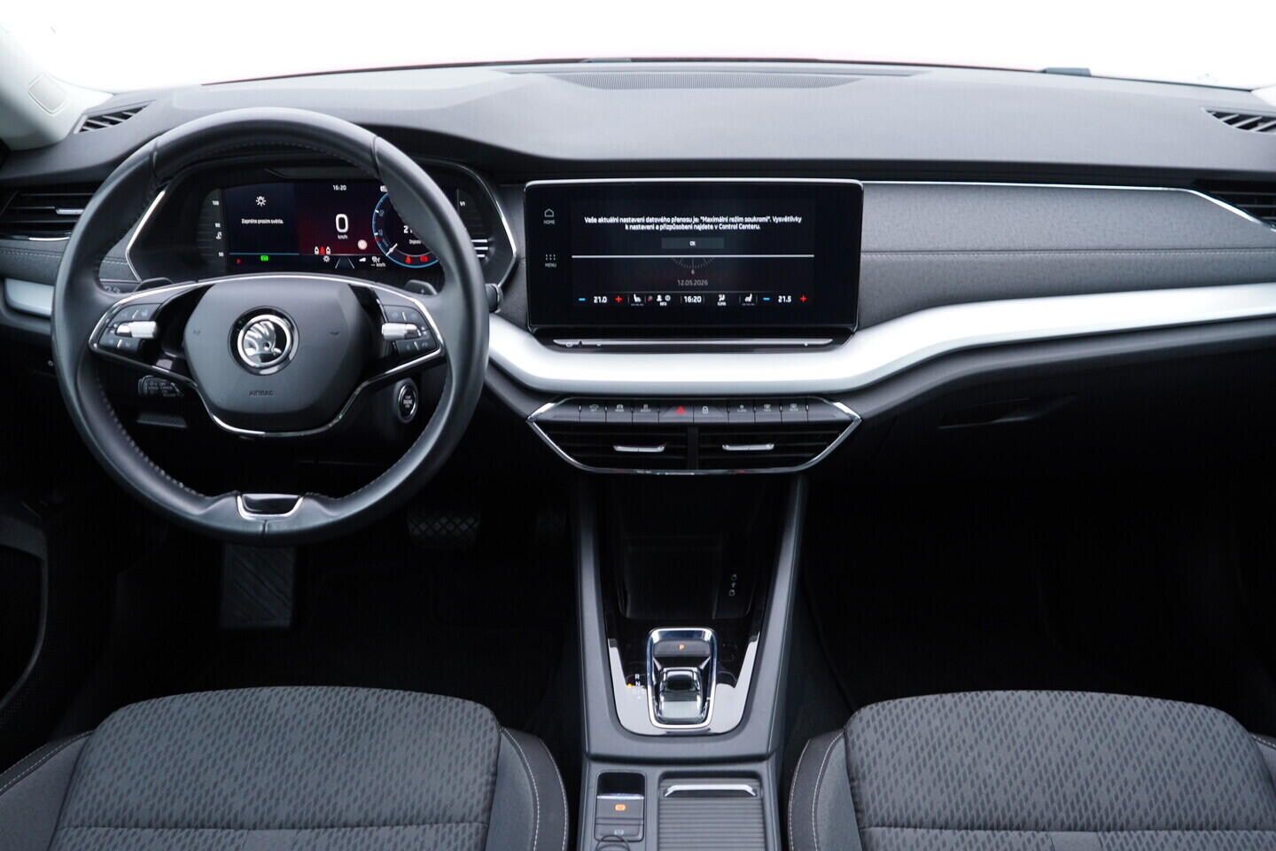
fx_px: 1276
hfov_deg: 53.1
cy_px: 426
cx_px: 638
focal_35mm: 36
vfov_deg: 36.9
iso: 250
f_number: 2.8
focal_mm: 24
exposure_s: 1/40
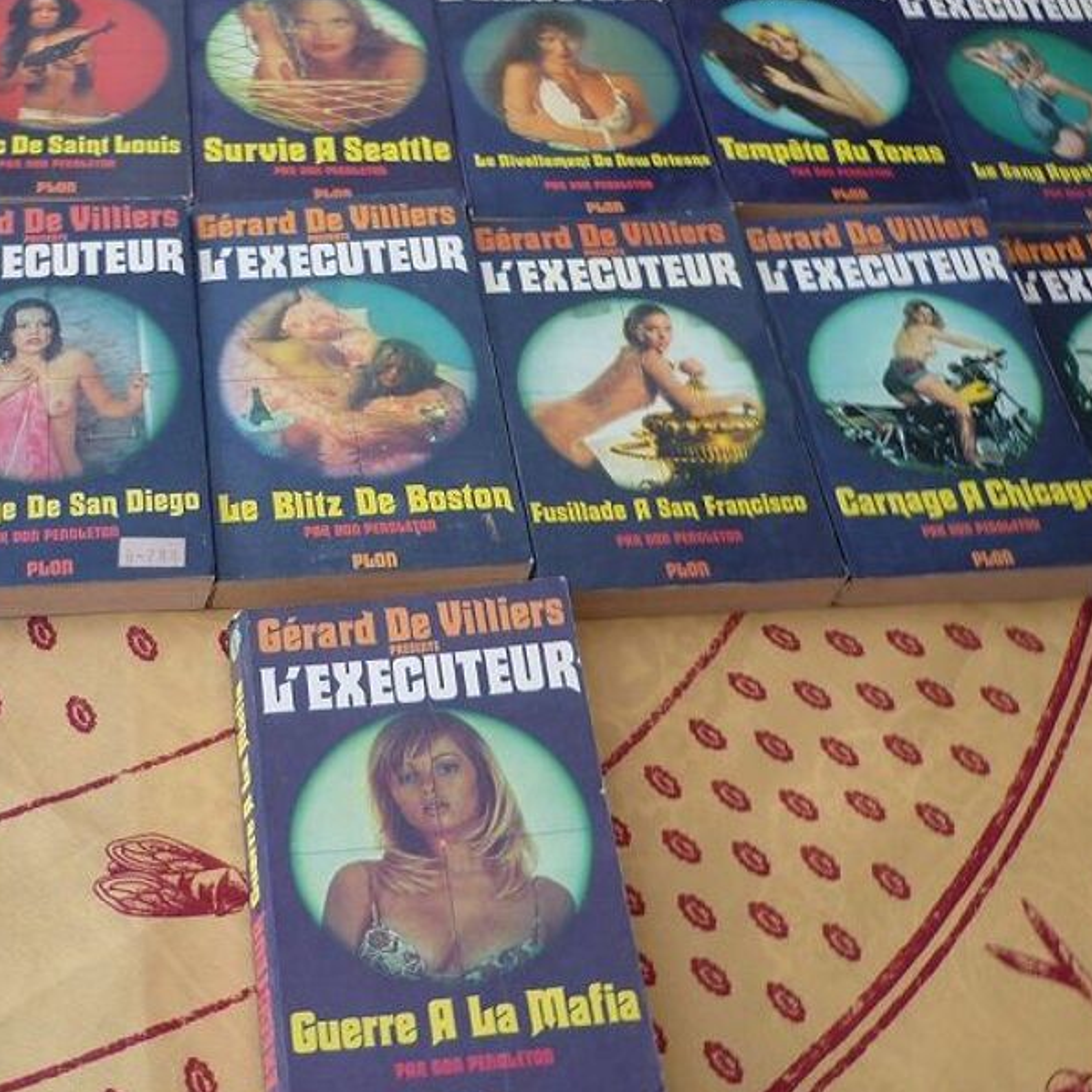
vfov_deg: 34.6
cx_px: 413
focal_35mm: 49
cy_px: 474
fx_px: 1749
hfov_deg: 34.5
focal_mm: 5.5
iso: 100
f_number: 2.8
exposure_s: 1/30
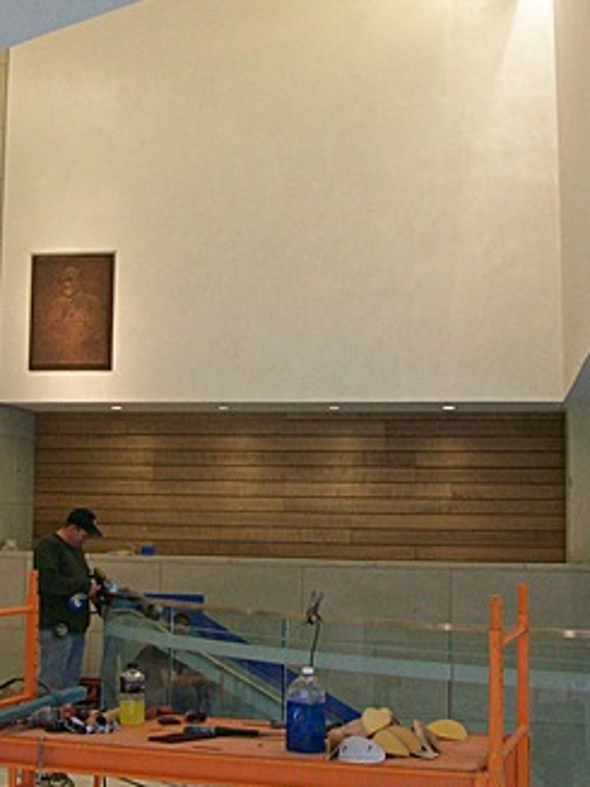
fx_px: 1364
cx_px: 142
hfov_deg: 24.1
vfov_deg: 32.2
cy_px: 367
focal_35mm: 60
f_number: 2.8
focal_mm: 5.7
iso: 121
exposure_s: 1/60
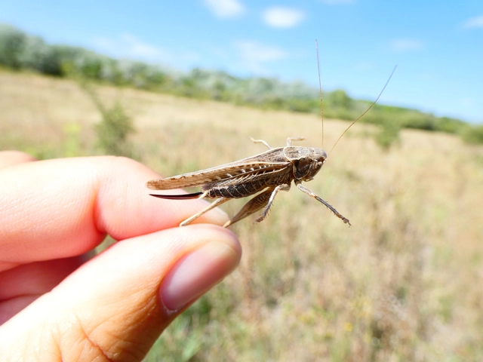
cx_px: 242
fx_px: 279
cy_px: 181
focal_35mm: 20
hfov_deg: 81.7
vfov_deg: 66.0
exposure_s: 1/800
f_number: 2.8
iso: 80
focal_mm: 3.6
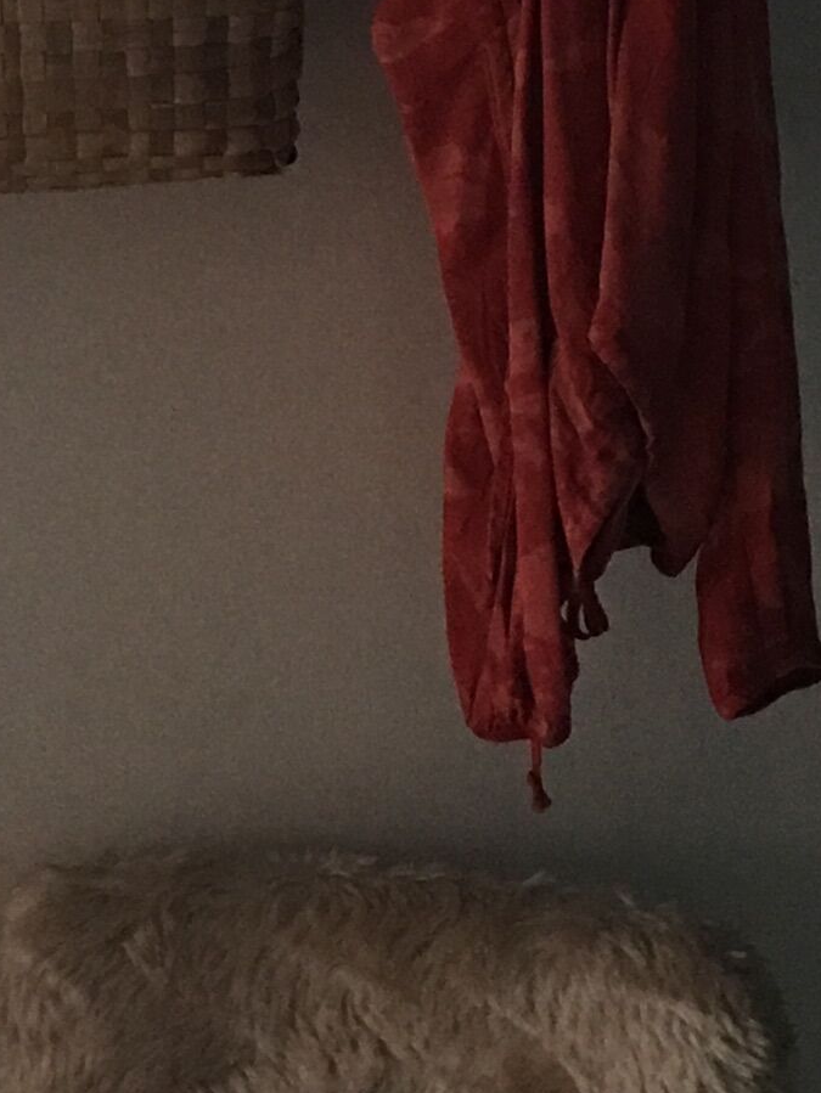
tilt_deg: -8.1
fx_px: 4108
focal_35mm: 130
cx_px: 289
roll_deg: -0.2
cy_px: 85
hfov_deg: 11.4
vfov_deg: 15.0
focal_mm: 4.15
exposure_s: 1/10
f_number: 2.2
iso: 80
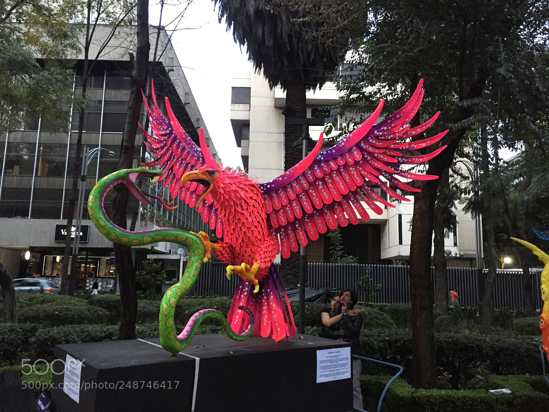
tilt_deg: +11.9
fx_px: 460
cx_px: 274
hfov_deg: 61.7
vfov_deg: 48.2
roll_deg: -2.5
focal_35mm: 29
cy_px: 206
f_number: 2.2
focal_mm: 4.15
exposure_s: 1/20
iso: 250
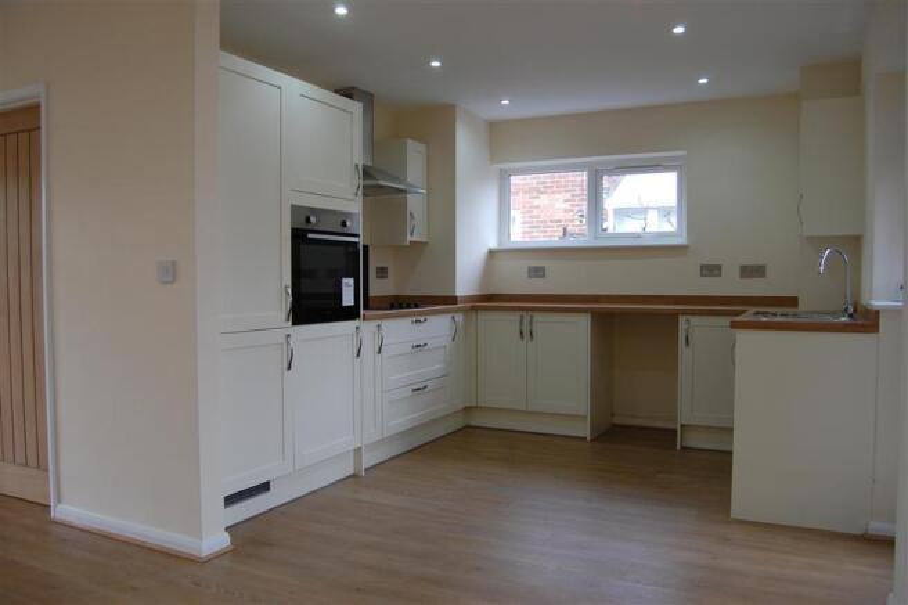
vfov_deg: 47.9
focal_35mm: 27
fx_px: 681
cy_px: 302
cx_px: 454
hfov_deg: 67.4
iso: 400
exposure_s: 1/100
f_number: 5
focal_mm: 18
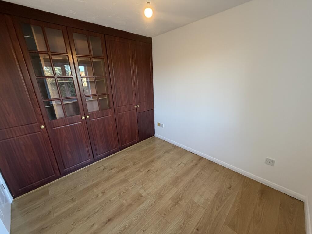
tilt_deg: -18.1
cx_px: 156
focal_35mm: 14
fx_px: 126
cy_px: 117
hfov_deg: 102.1
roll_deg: +1.8
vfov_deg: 85.7
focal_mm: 2.22
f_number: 2.2
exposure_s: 1/64
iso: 320
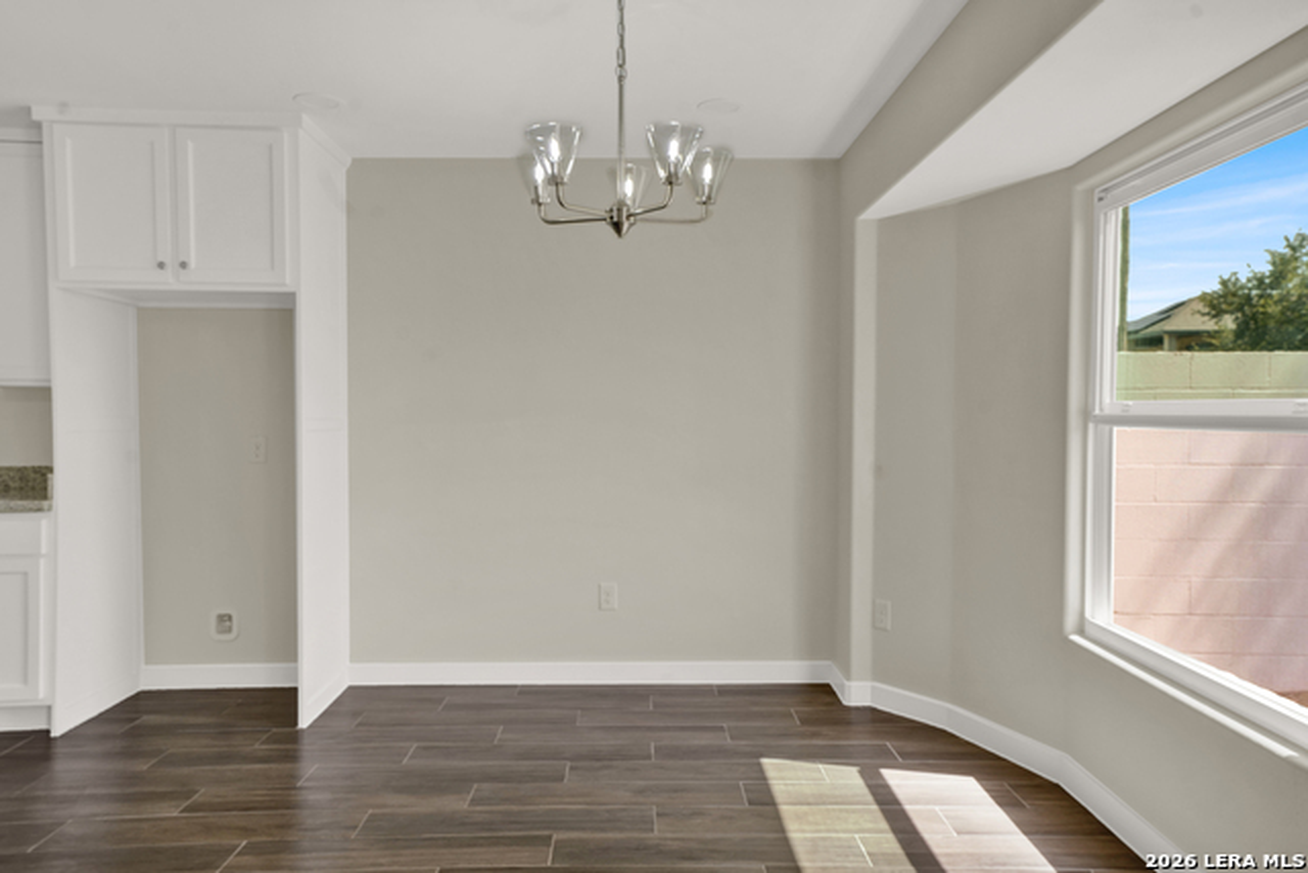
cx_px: 654
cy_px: 436
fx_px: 919
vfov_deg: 50.8
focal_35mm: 25
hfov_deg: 70.9
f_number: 8
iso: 800
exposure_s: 1/160
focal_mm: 25.3
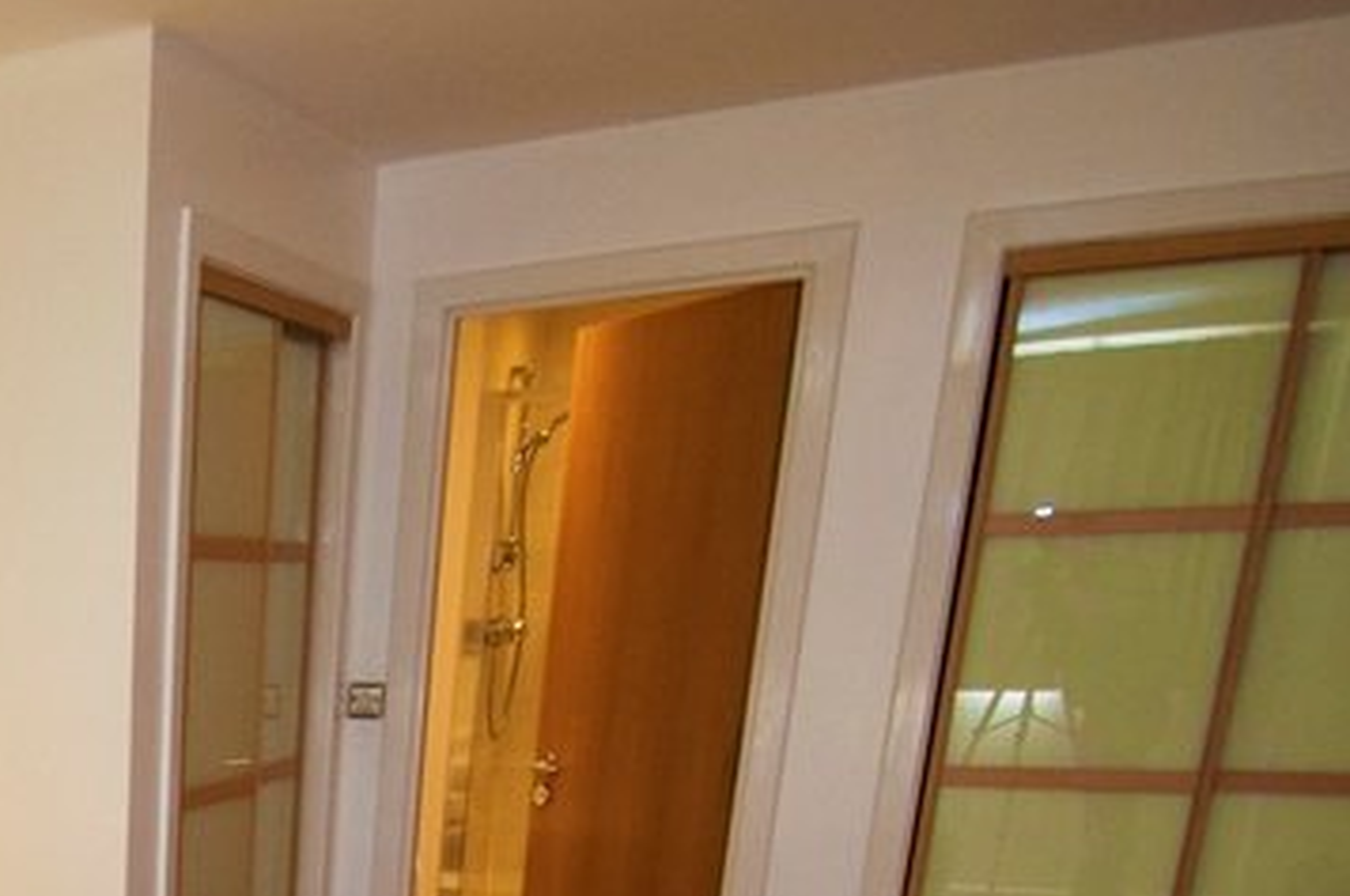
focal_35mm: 43
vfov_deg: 27.2
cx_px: -155
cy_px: 1093
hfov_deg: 37.6
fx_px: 1610
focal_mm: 10
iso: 800
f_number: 4
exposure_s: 1/60
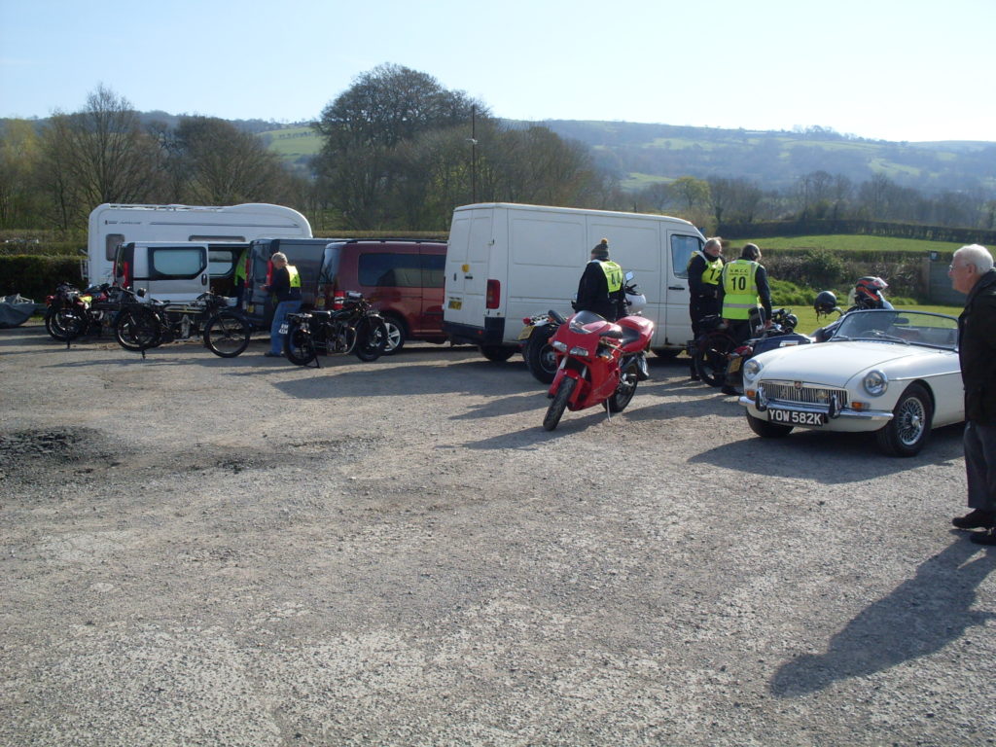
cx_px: 498
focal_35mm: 38
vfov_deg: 37.7
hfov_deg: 49.0
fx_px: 1093
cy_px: 374
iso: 80
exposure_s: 1/180
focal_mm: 6.3
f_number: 8.4
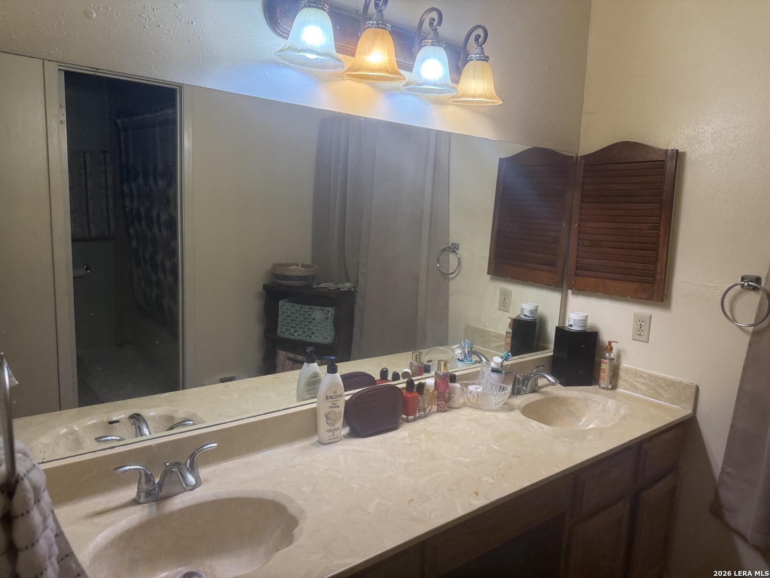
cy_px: 289
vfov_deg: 56.8
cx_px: 385
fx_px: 534
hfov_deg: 71.6
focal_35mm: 24
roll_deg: -2.3
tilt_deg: -7.9
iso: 200
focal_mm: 6.76
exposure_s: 1/120
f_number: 1.78
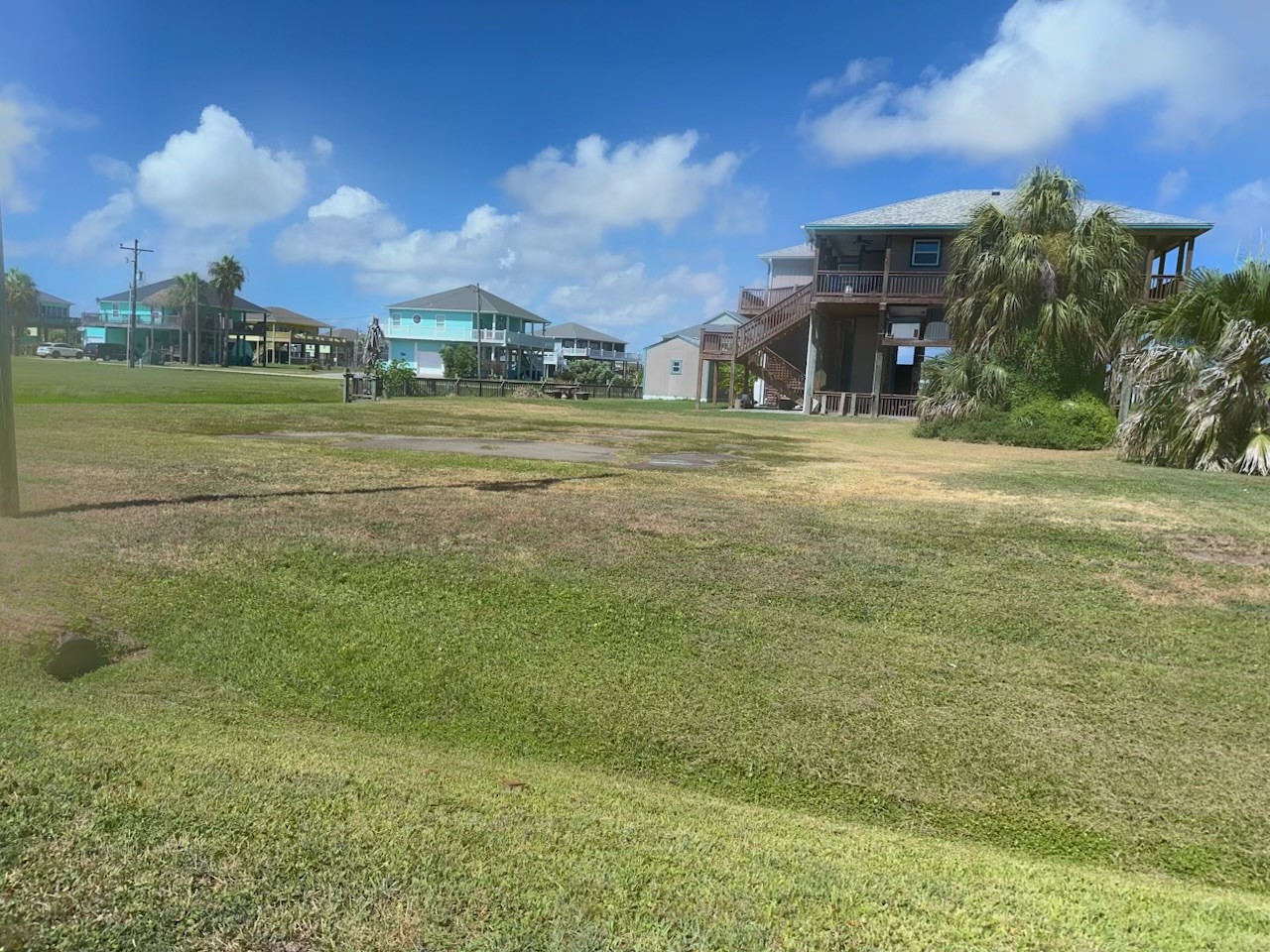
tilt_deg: -9.6
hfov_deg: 71.6
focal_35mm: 24
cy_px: 476
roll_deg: -2.0
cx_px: 635
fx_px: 881
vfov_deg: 56.8
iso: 50
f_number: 1.78
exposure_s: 1/7576
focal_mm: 6.86
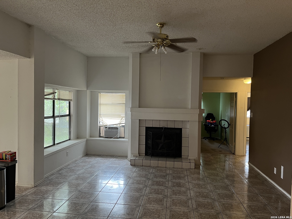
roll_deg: -0.1
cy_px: 110
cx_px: 146
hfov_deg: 67.3
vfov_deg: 53.1
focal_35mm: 26
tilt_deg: -0.8
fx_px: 219
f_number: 1.6
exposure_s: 1/60
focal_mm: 5.1
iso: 125
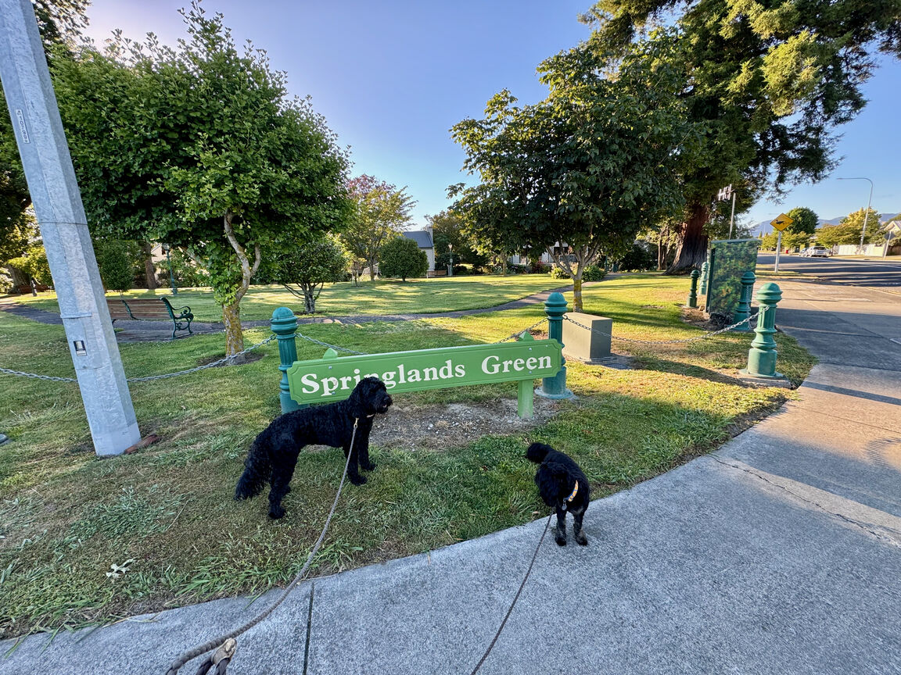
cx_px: 450
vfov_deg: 85.7
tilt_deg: -12.4
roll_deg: +2.0
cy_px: 338
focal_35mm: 14
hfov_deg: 102.1
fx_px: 364
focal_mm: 2.22
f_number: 2.2
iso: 40
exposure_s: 1/175
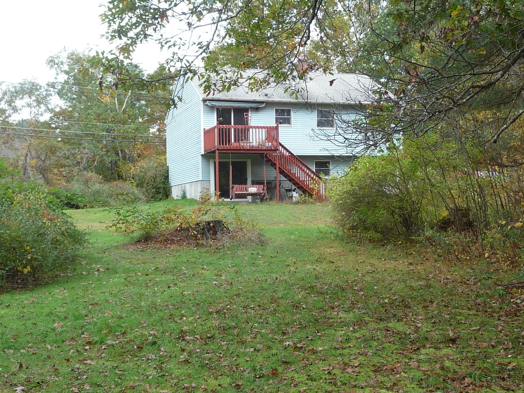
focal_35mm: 49
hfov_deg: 38.9
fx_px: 742
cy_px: 198
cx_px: 265
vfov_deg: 29.7
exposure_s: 1/125
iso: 100
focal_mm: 5
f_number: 3.4
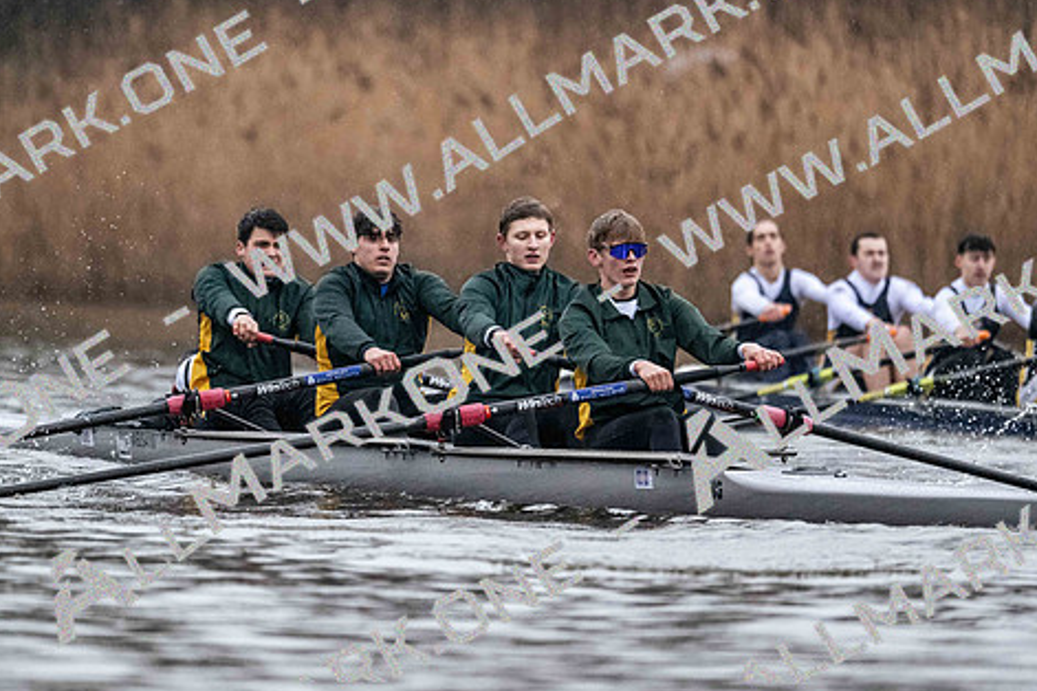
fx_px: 14200
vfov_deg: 2.8
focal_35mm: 493
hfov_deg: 4.2
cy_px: 305
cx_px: 498
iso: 5600
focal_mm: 400
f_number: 4.5
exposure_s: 1/1600
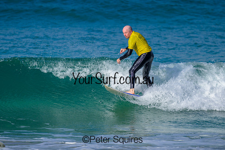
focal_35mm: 1098
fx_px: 6866
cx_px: 126
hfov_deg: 1.9
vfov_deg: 1.3
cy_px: 69
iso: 250
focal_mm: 800
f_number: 6.3
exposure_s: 1/2000
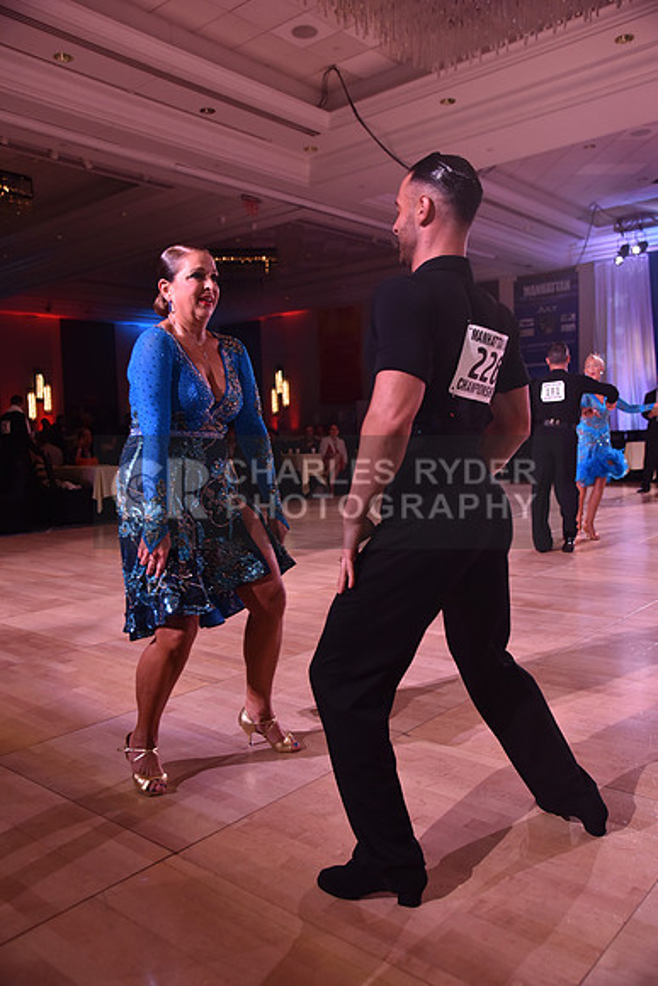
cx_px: 329
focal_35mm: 30
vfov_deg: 61.9
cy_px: 493
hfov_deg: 43.6
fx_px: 822
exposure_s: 1/250
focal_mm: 30
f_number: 4.5
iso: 1250
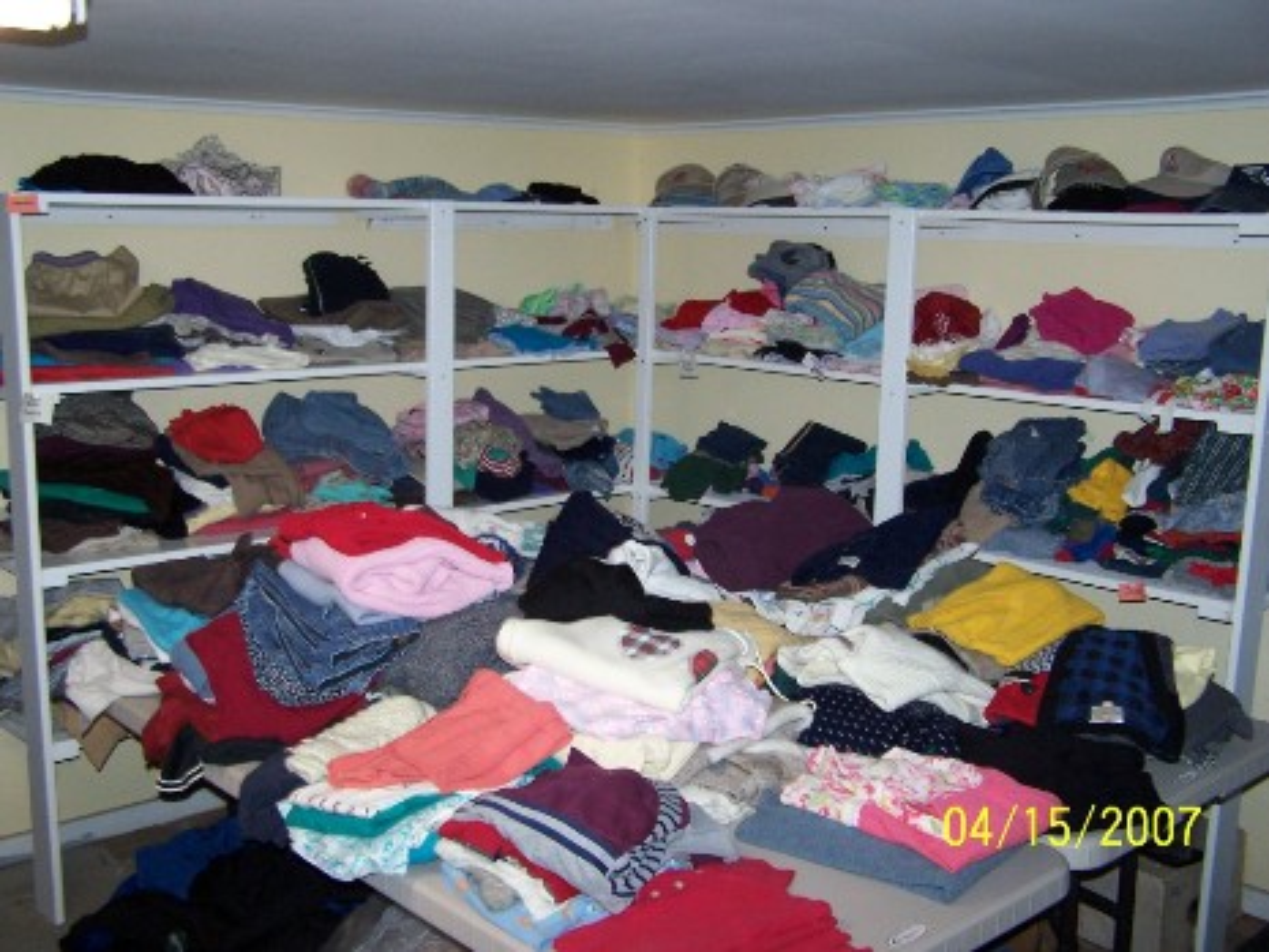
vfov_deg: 37.7
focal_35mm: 38
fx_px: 1393
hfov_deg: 49.0
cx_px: 634
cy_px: 476
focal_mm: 6.3
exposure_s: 1/60
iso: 140
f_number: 2.8
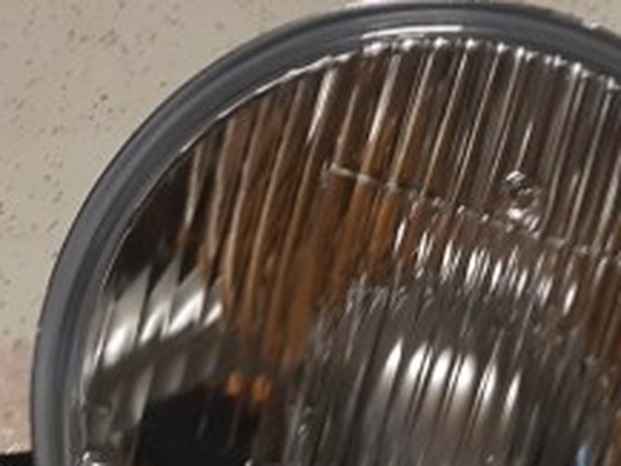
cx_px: 478
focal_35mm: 132
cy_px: 949
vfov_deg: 10.3
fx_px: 2369
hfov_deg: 14.9
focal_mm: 3.7
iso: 125
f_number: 1.7
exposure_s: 1/40
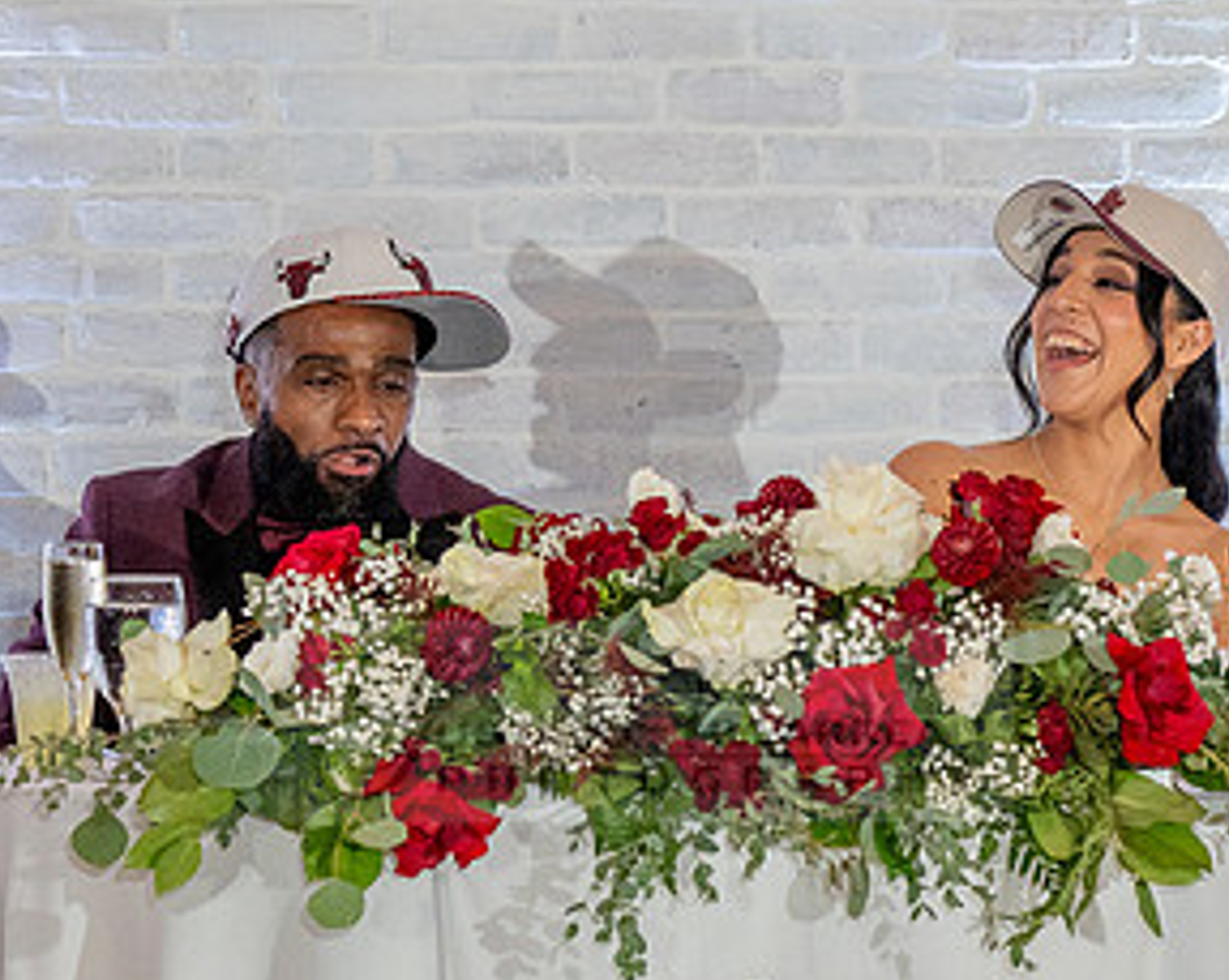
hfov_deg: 8.6
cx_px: 697
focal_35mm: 225
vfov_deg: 6.9
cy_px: 513
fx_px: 8176
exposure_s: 1/200
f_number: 4
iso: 2000
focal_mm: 91
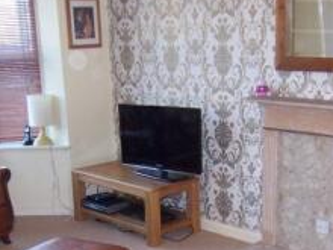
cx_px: 173
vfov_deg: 23.7
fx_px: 587
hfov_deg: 31.7
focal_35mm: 61
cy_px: 201
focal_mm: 3.8
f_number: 2.8
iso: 200
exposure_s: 1/30
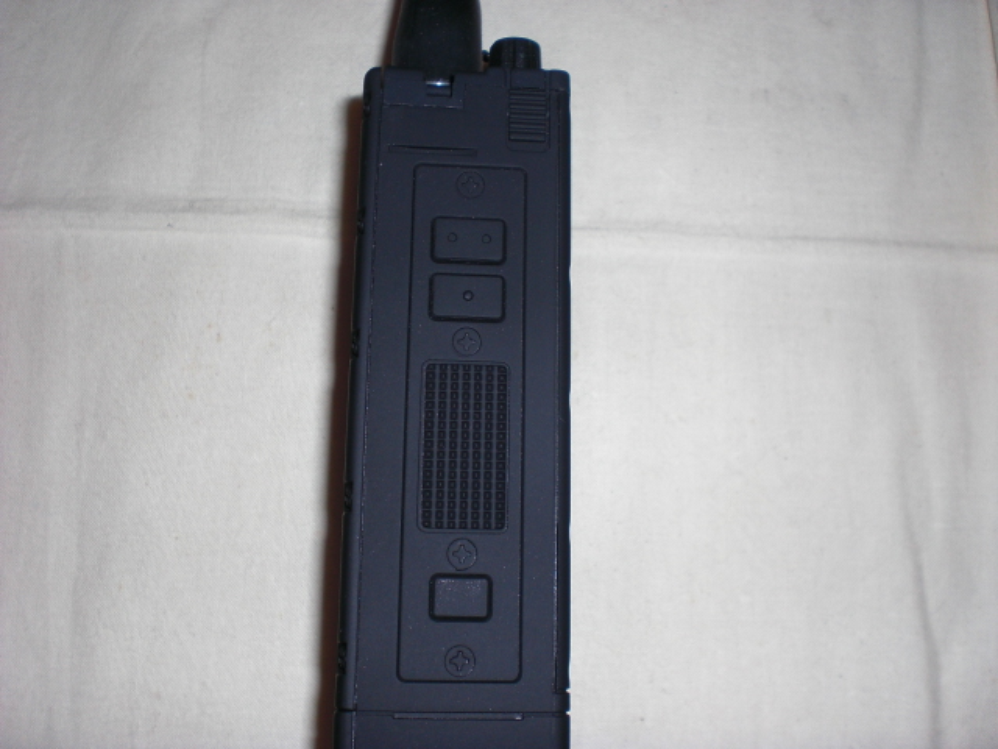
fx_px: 1096
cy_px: 374
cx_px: 499
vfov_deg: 37.7
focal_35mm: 38
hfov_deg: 49.0
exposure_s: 1/60
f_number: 3.1
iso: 64
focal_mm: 6.3
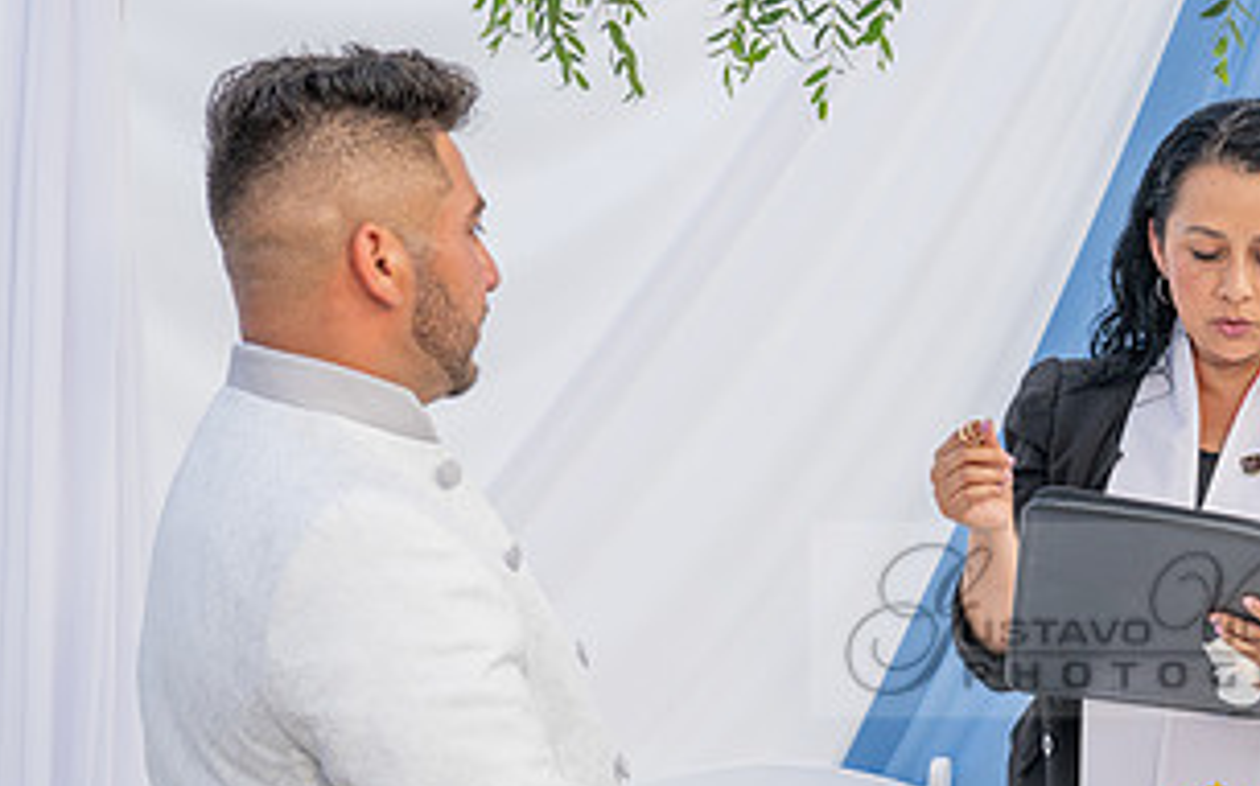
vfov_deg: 11.2
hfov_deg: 17.7
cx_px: 1169
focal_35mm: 116
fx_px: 3982
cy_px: 619
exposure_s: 1/125
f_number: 6.3
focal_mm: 60
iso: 200
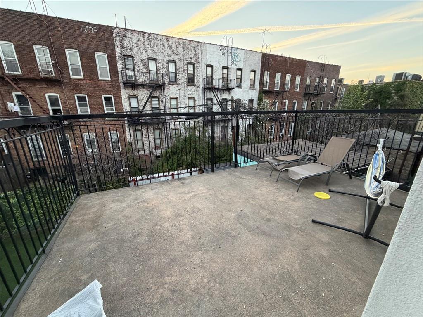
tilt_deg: -16.5
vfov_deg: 85.7
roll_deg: -0.4
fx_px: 171
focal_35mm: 14
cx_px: 212
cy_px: 158
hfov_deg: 102.1
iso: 250
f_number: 2.2
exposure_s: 1/121
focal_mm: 2.22
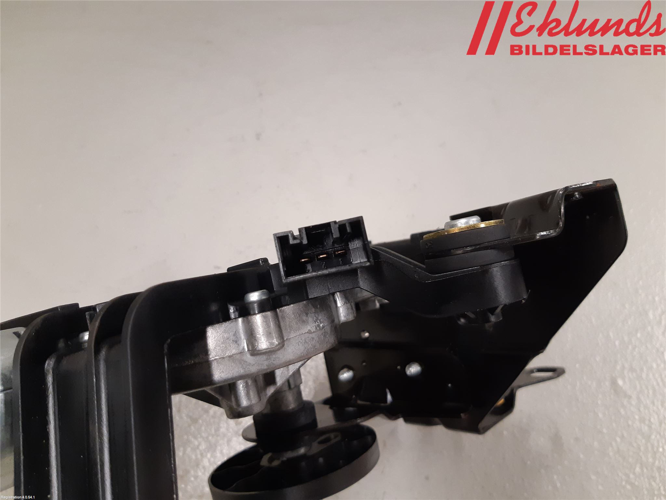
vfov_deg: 53.1
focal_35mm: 26
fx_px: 500
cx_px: 333
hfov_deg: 67.3
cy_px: 250
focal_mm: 3.93
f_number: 1.7
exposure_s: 1/50
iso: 160
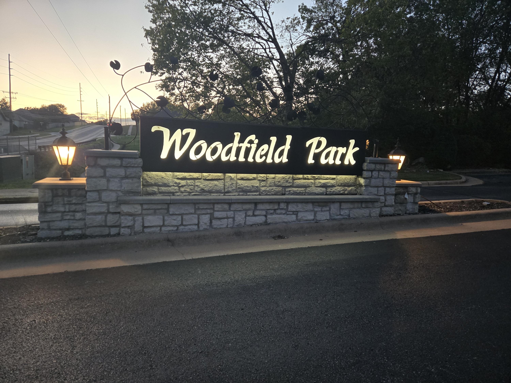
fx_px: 340
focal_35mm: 23
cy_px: 192
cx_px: 256
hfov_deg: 73.9
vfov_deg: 58.9
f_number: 1.8
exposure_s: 1/60
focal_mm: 5.4
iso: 640
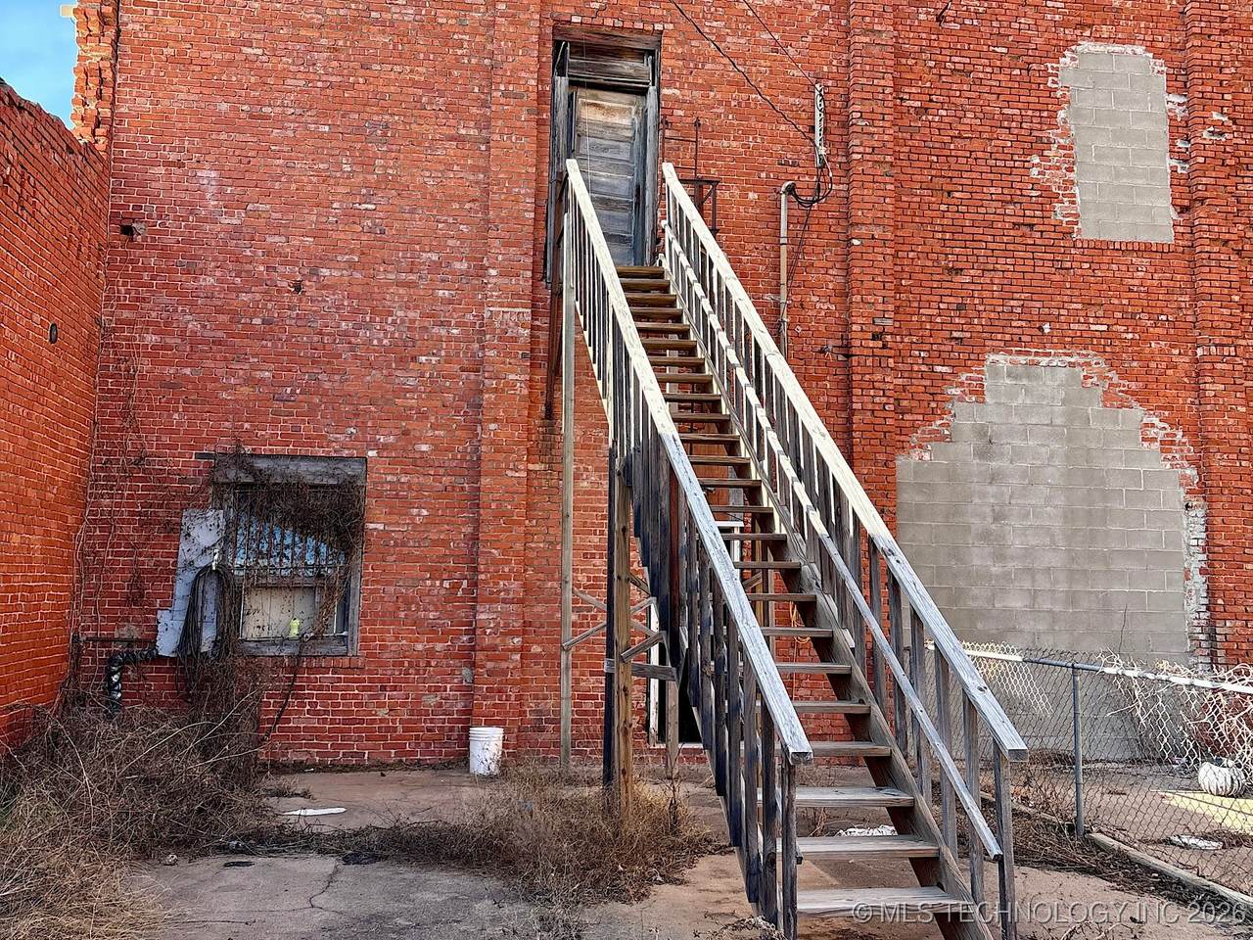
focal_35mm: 26
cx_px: 626
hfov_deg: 67.3
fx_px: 941
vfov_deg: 53.1
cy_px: 470
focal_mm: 5.96
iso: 64
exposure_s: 1/764
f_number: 1.6
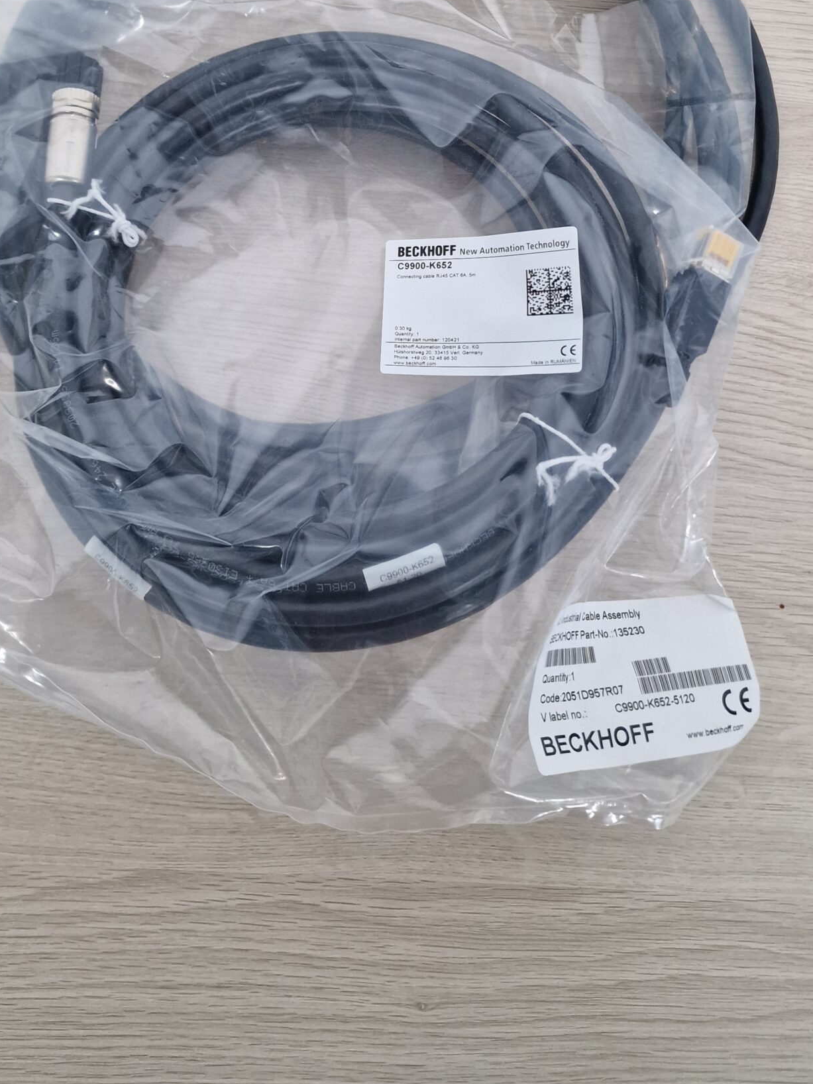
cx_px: 352
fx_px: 1127
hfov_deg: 39.6
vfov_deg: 49.7
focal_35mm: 36
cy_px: 298
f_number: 1.8
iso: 125
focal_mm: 6.4
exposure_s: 1/100
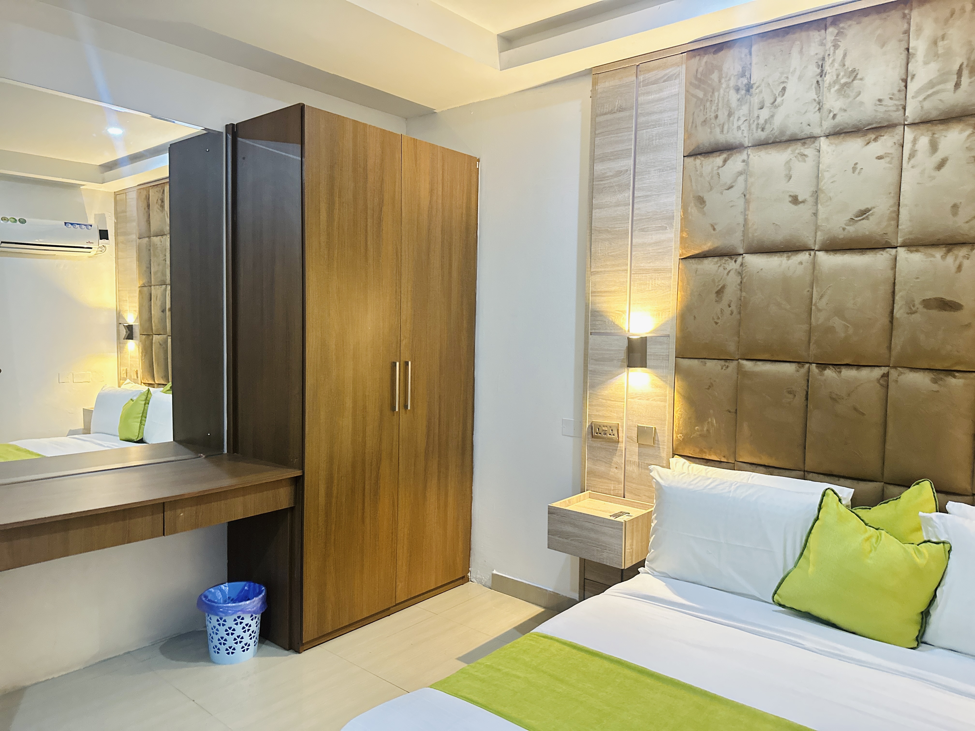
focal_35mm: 24
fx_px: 676
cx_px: 488
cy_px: 366
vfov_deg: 56.8
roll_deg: -0.5
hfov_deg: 71.6
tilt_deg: -3.9
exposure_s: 1/50
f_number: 1.78
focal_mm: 6.86
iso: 800
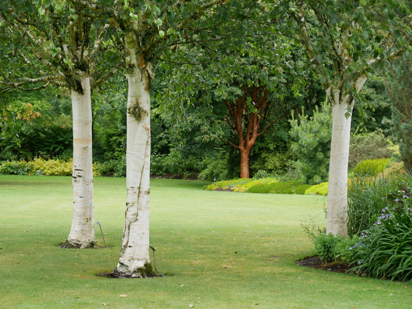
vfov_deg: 12.4
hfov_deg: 16.4
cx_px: 206
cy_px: 154
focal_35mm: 120
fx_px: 1429
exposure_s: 1/160
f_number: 5.6
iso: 200
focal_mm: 60
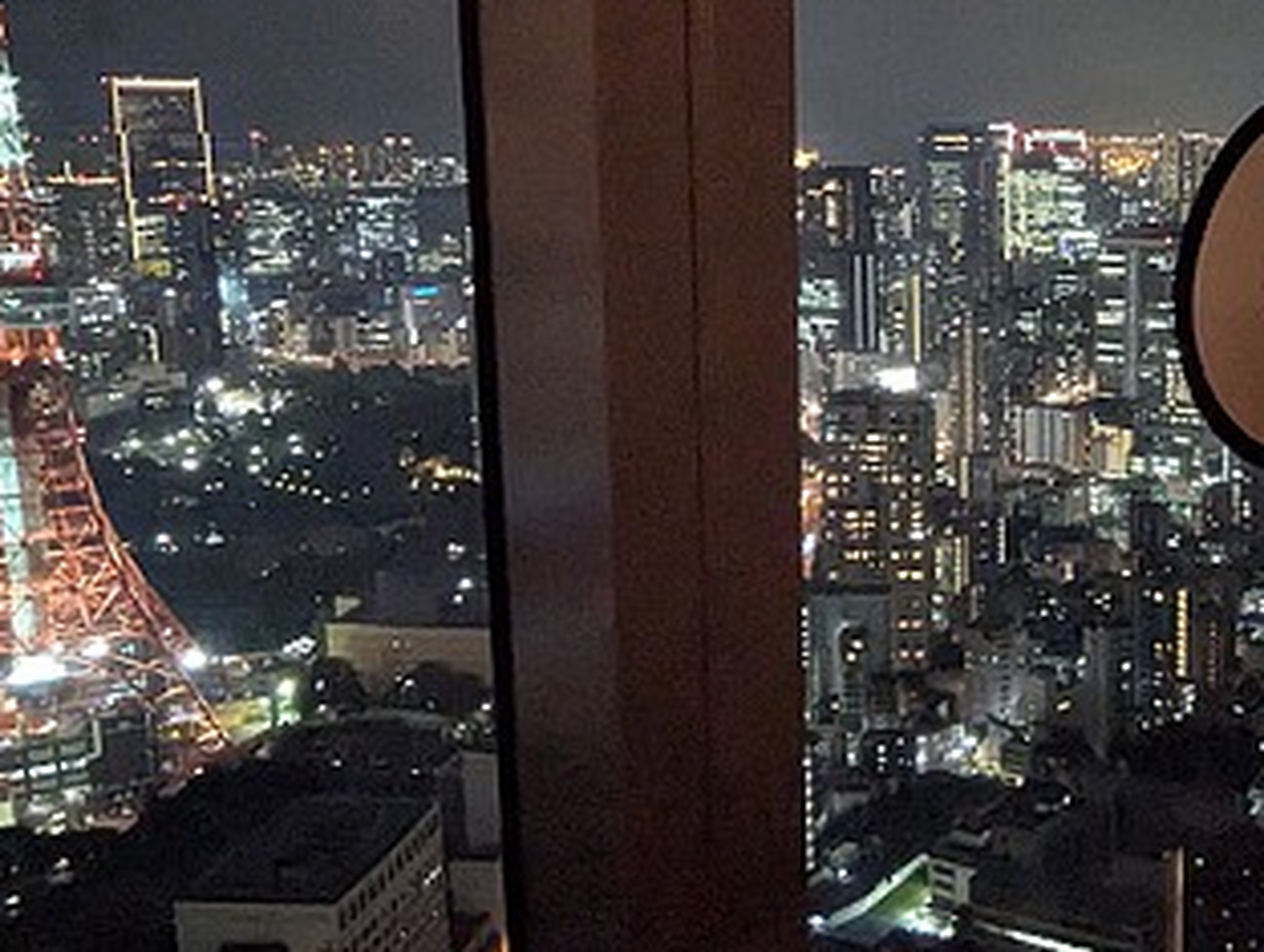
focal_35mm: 40
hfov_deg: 44.0
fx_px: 1463
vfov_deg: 35.8
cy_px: 350
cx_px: 1049
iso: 2128
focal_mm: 2.35
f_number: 2.2
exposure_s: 1/16.7
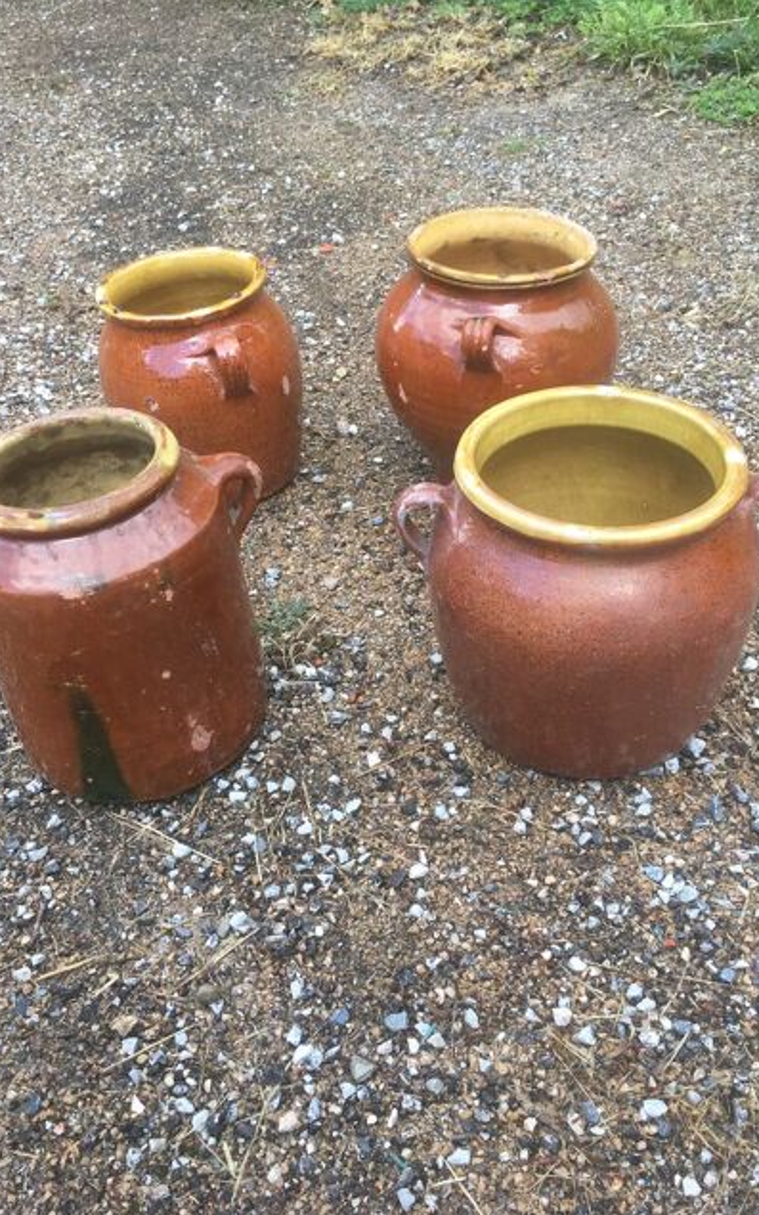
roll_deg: +0.4
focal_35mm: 31
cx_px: 375
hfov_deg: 40.6
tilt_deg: -44.4
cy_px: 610
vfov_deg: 61.2
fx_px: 1026
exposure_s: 1/100
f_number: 2.2
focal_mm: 4.15
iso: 25
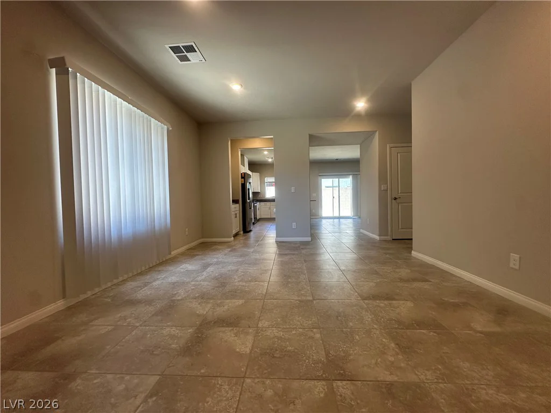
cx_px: 276
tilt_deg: +0.1
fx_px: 223
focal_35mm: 14
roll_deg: +1.6
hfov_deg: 102.1
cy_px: 206
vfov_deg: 85.7
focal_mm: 2.22
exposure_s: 1/120
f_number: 2.2
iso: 125
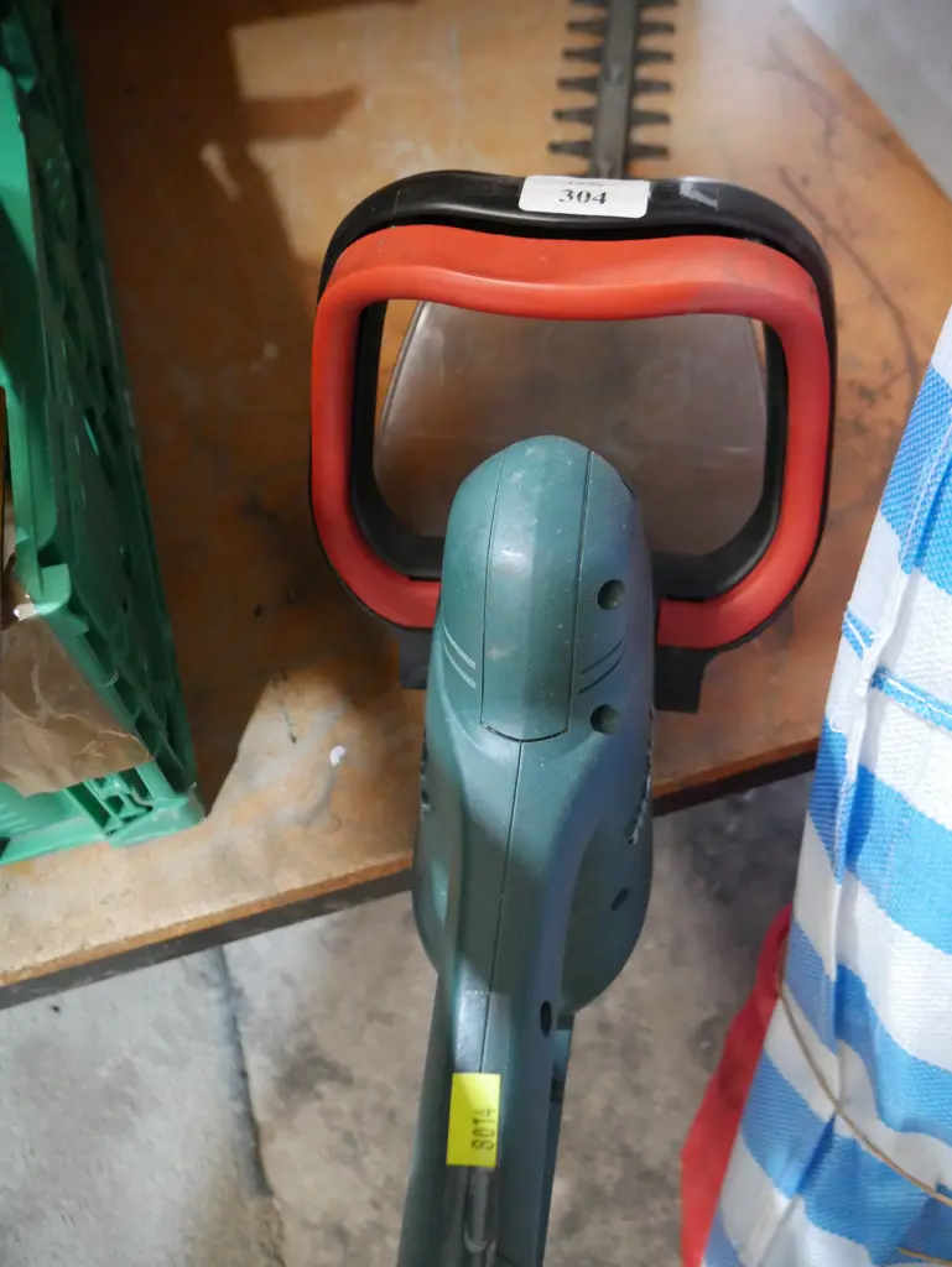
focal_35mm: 28
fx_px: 1026
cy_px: 634
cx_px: 476
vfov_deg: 63.4
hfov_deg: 49.8
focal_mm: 14
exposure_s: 1/60
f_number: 3.5
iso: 2500
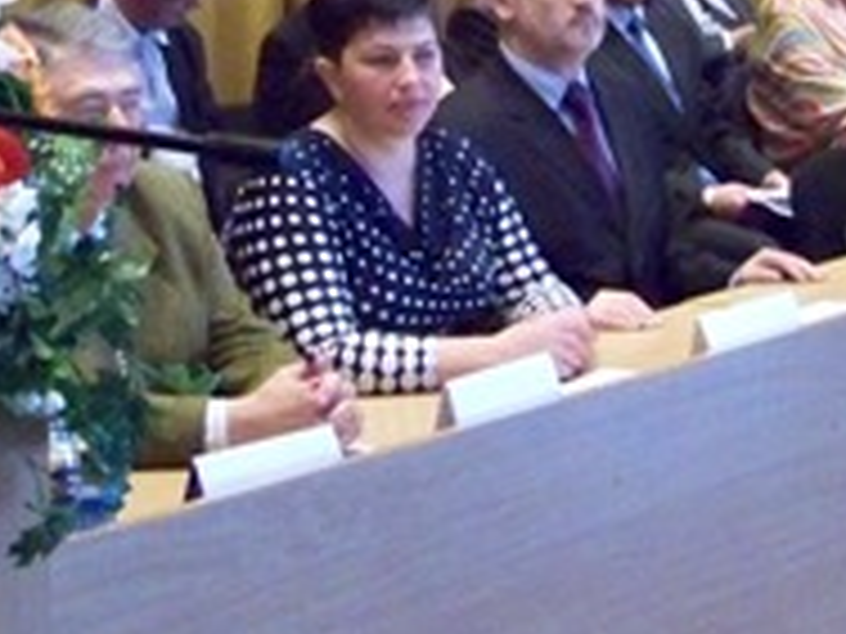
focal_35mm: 119
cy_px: 7
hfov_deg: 16.5
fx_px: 2908
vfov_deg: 12.3
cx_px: 274
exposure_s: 1/30
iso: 1000
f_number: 2.8
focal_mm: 5.85
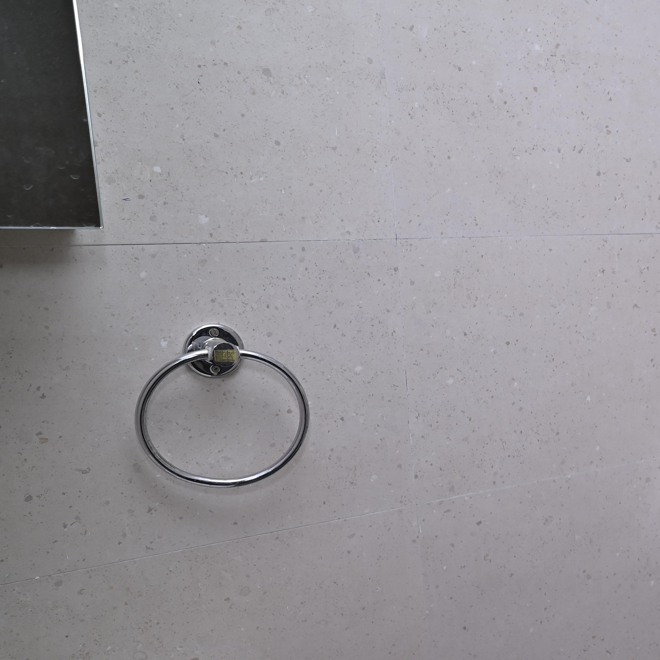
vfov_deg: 37.4
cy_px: 400
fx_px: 971
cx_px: 866
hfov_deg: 29.8
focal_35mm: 45
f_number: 4
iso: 125
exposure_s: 1/160
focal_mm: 20
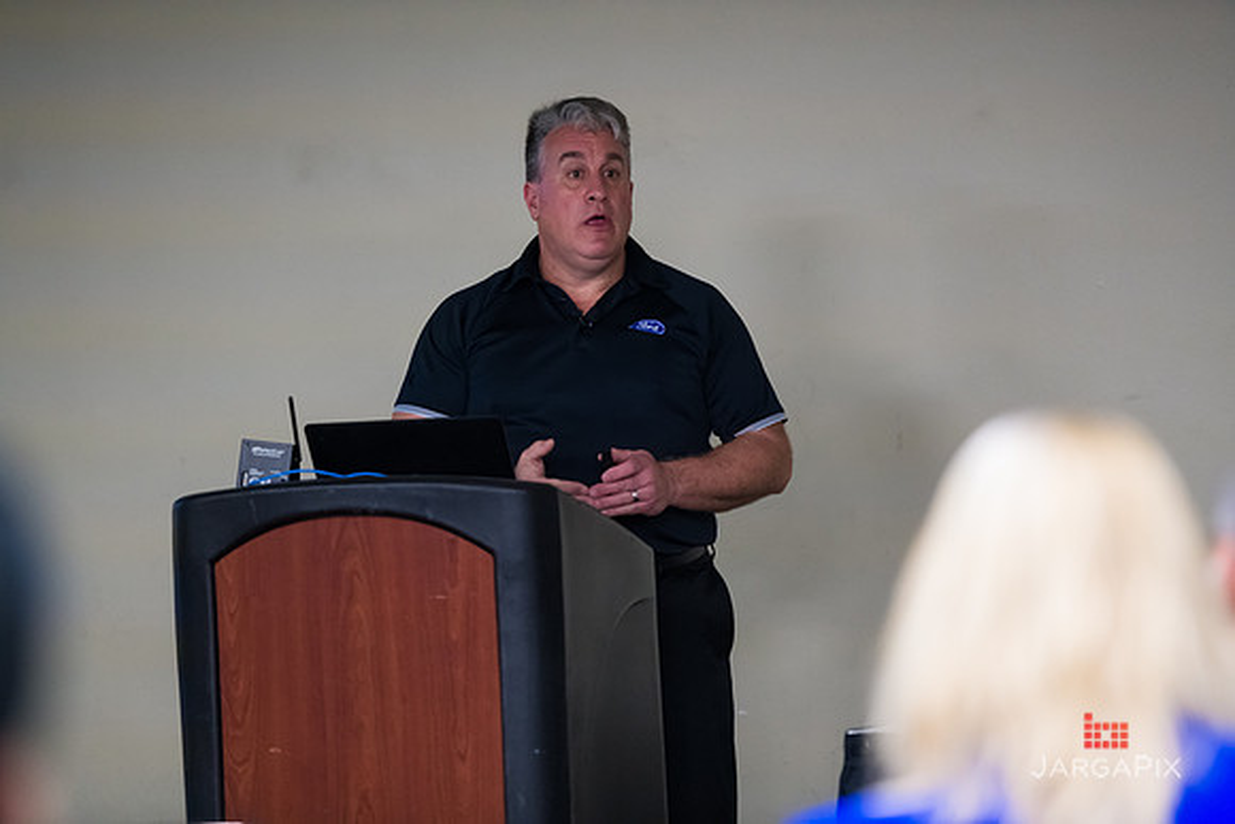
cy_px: 412
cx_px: 618
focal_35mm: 145
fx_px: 4975
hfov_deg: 14.2
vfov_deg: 9.5
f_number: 3.2
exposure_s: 1/200
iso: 3200
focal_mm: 145
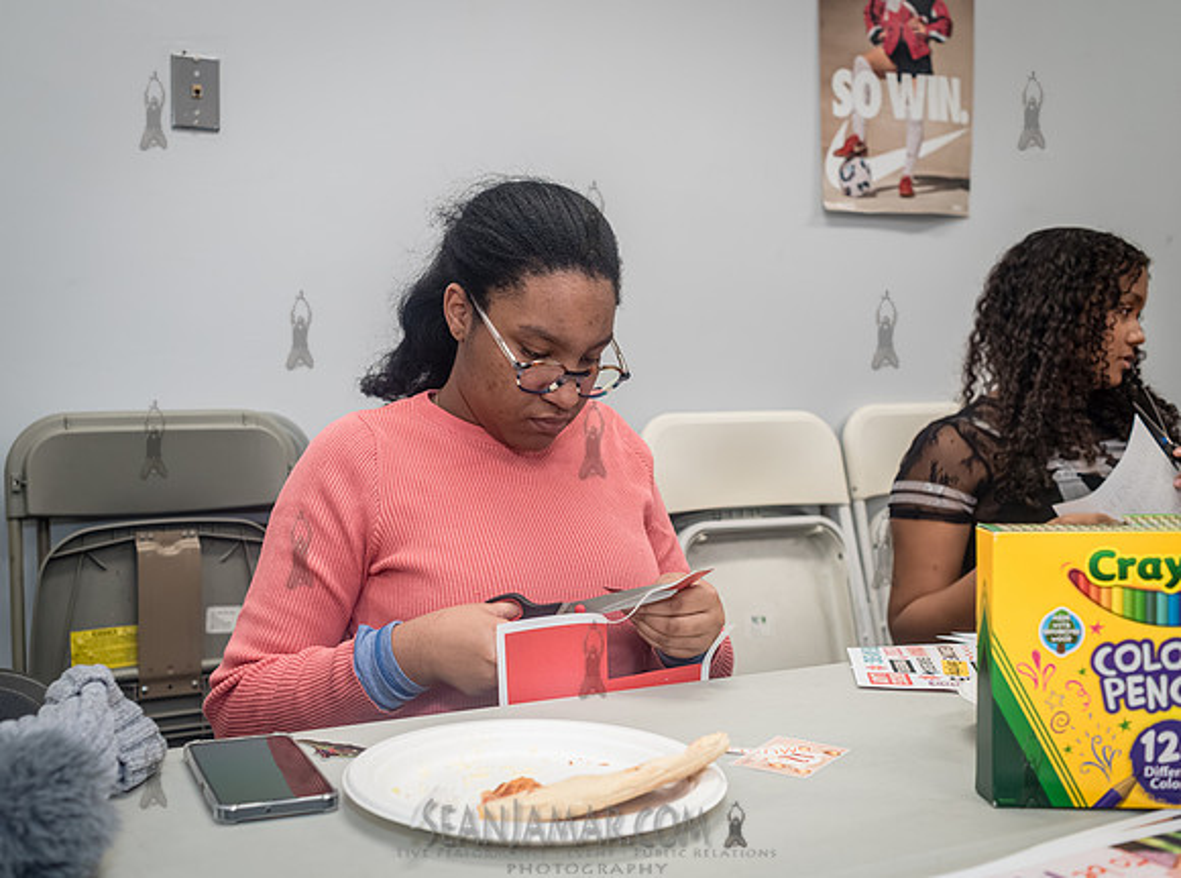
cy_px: 435
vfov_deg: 36.7
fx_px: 1322
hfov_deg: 48.0
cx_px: 501
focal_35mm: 39
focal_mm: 35
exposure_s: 1/320
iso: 2500
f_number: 4.5
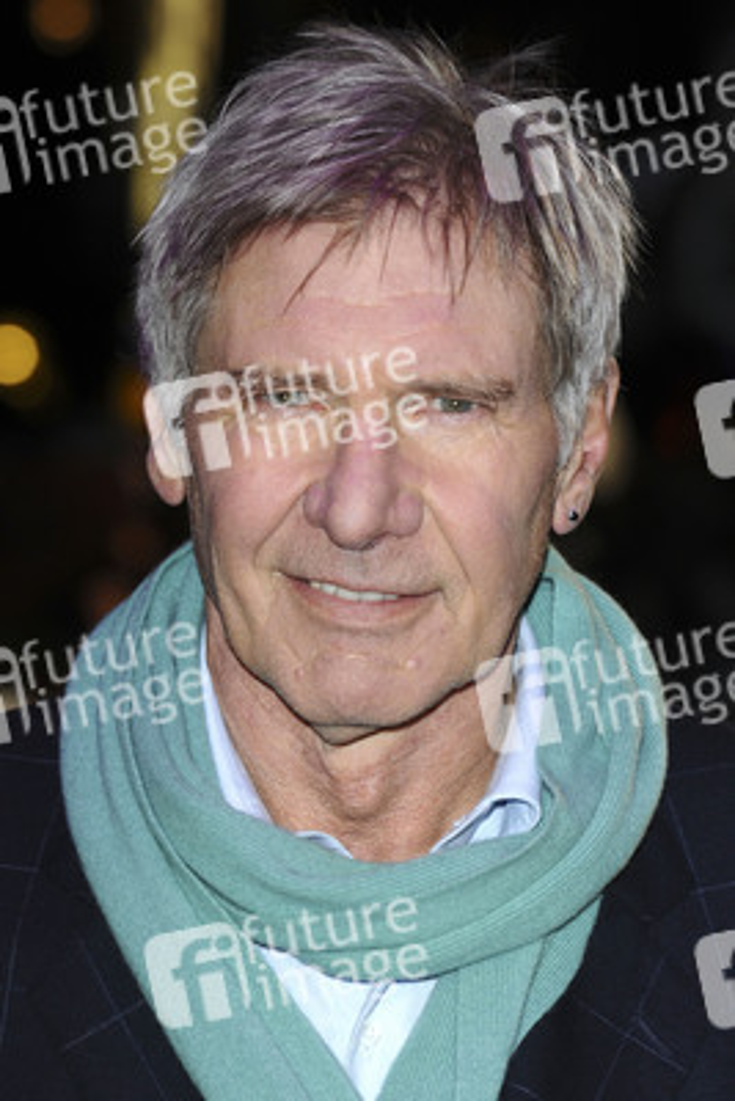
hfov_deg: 8.7
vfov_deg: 13.0
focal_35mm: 158
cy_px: 550
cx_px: 368
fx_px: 4819
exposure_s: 1/200
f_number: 5
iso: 400
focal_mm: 105
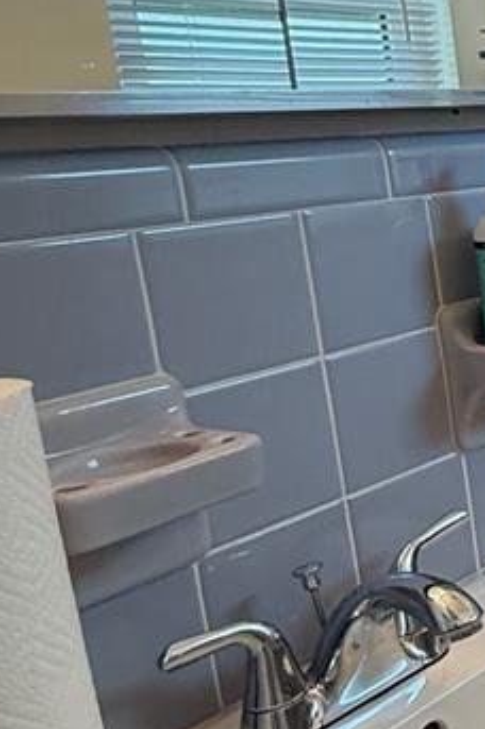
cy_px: 278
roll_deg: +4.4
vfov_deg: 38.7
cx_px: 923
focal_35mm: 51
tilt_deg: -7.3
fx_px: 1033
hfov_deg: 18.8
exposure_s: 1/120
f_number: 2.2
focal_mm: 2.22
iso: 200
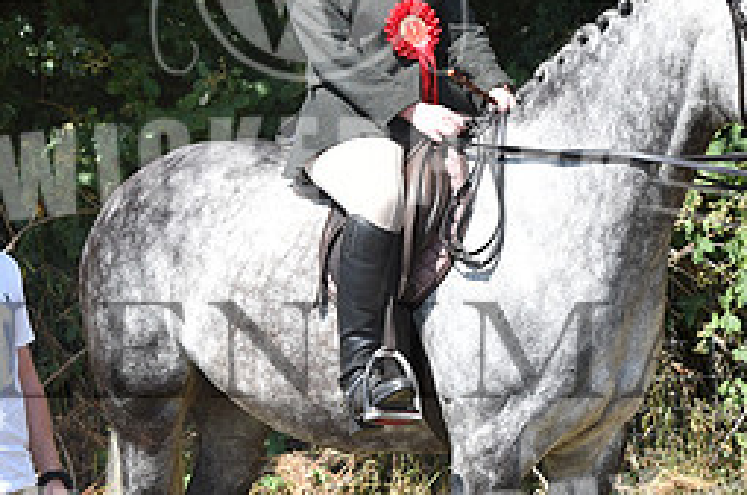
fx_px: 3293
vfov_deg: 8.6
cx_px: 311
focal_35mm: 159
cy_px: 315
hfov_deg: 12.9
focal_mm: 70
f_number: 7.1
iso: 800
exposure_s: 1/1250
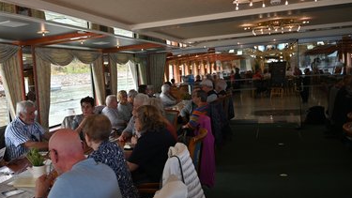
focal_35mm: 36
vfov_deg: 32.8
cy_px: 99
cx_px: 138
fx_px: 336
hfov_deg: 54.8
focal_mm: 28
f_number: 4
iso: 220
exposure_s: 1/250
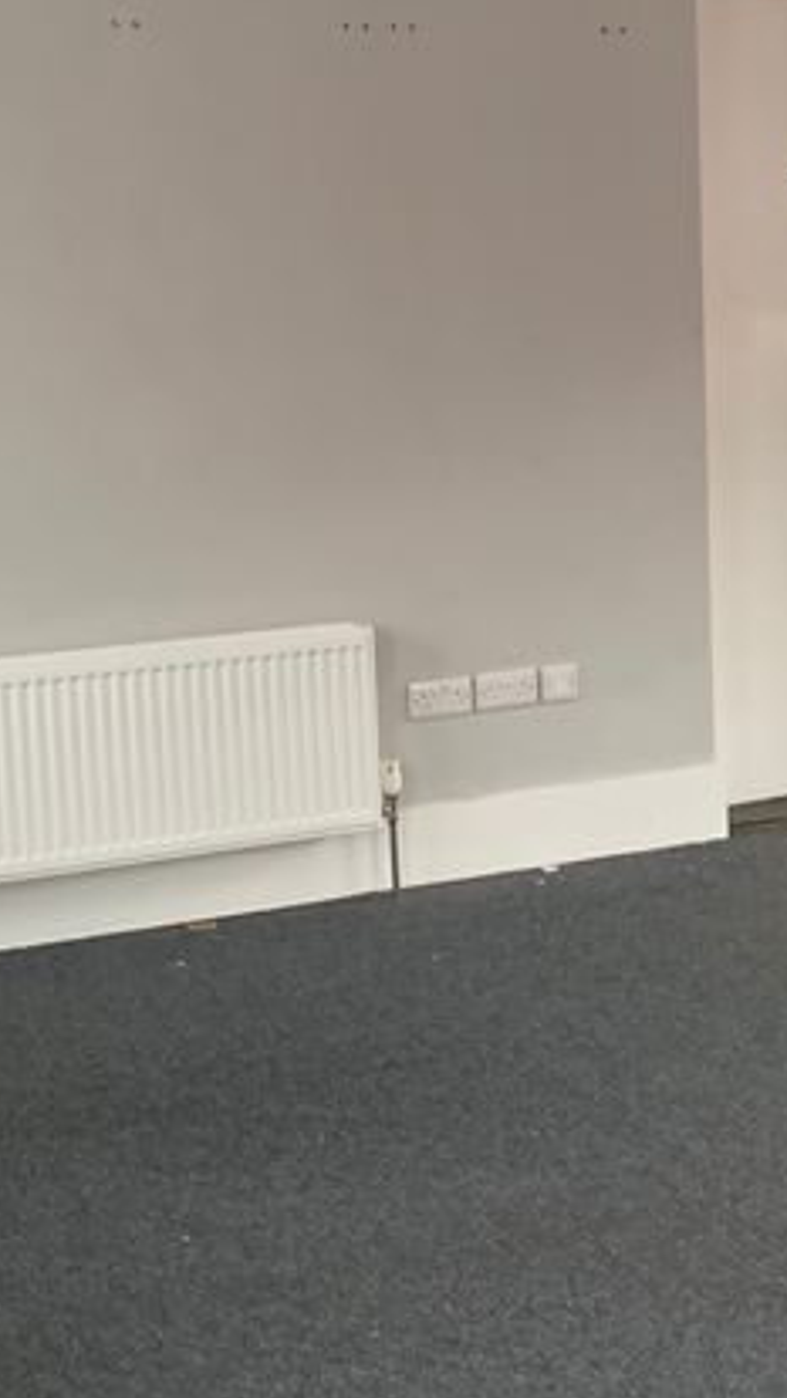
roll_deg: +0.6
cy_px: 512
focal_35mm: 76
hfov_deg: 15.3
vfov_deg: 27.8
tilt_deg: -5.0
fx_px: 2818
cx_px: 956
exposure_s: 1/60
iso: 200
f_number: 1.8
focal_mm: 4.25
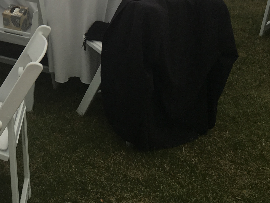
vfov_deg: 17.9
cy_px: -57
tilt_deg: -11.8
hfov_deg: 23.4
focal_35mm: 77
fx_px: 601
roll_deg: +1.2
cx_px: -46
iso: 32
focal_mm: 4.15
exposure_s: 1/60
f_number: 2.2
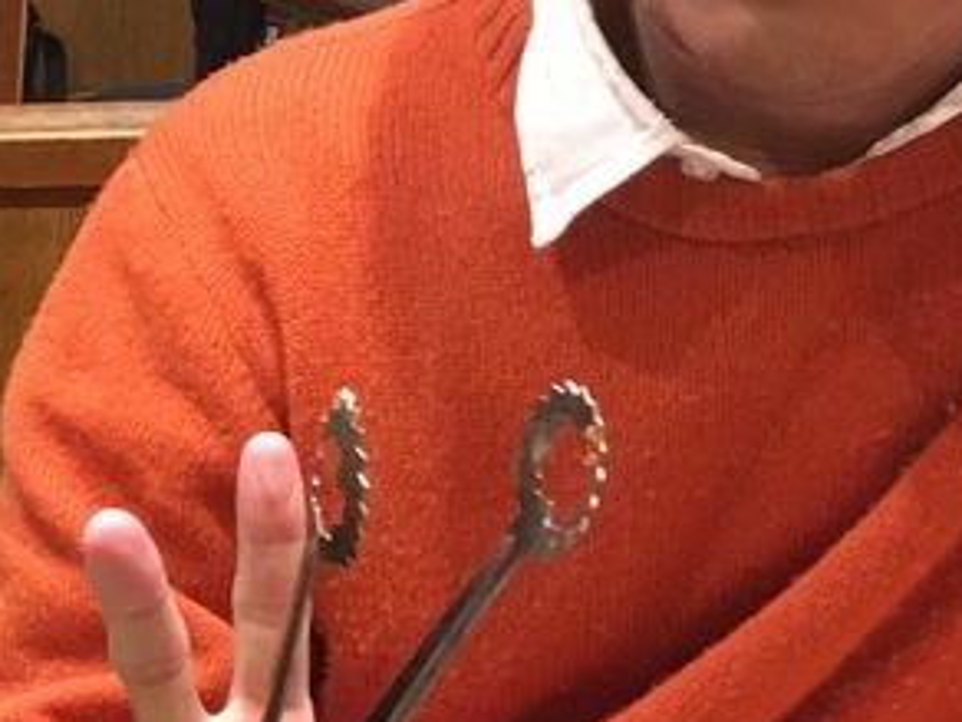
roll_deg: -0.5
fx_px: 3307
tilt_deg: -19.6
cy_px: 745
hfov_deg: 15.4
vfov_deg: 12.3
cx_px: -451
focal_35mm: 119
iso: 200
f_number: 2.2
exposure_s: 1/24
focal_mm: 4.15
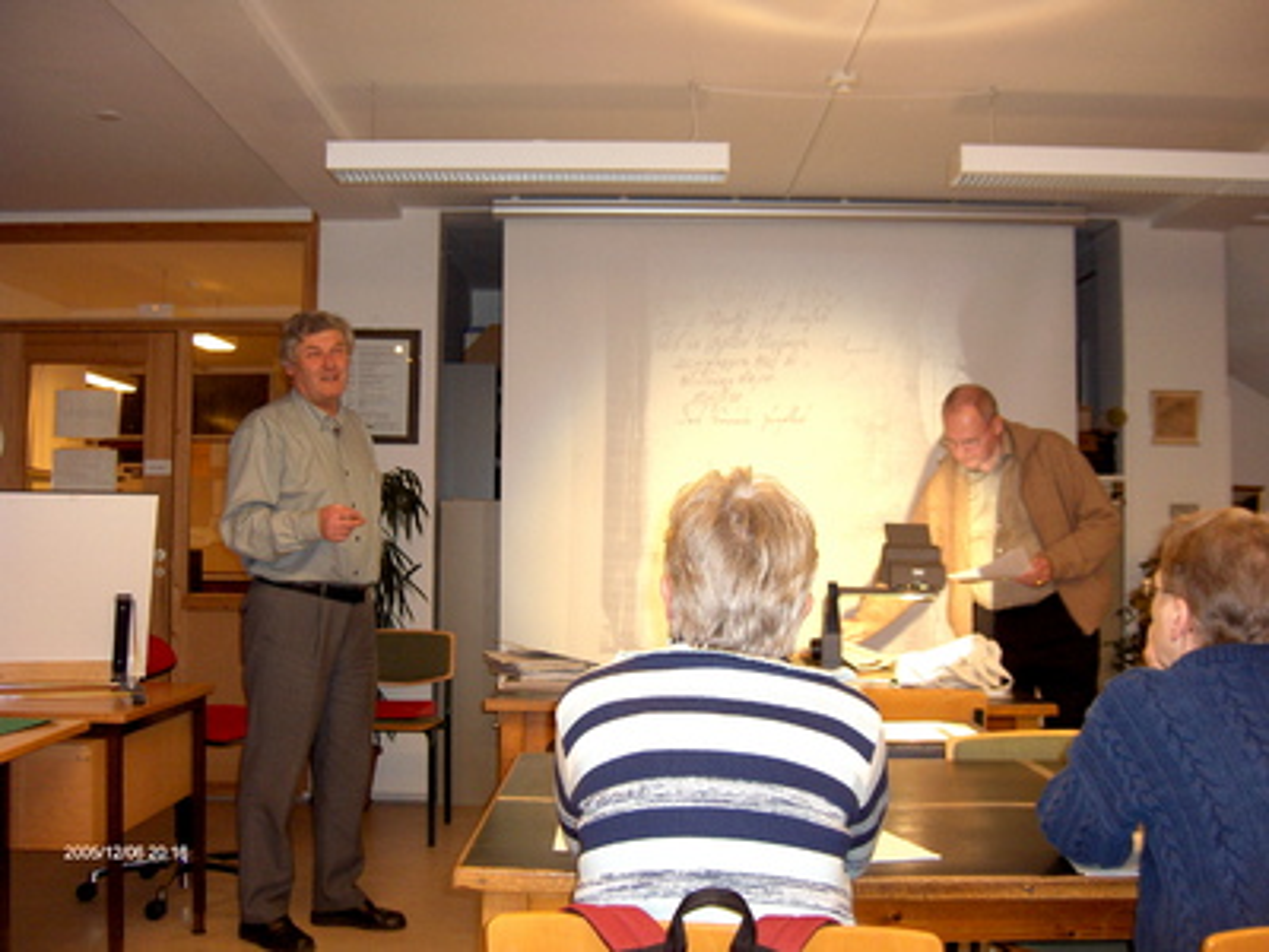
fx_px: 1430
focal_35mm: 39
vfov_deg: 36.8
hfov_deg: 47.9
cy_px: 476
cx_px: 634
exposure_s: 1/60
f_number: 2.8
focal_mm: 8
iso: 103
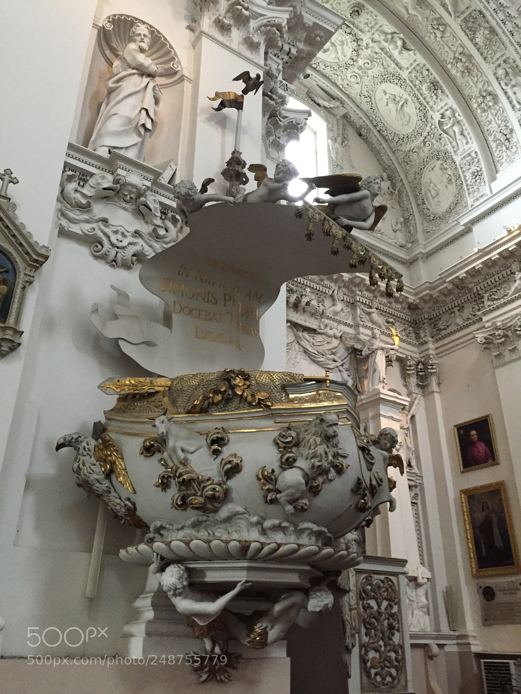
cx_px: 260
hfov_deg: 48.2
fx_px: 582
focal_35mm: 29
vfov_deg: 61.7
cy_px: 347
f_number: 2.2
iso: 250
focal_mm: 4.15
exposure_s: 1/30
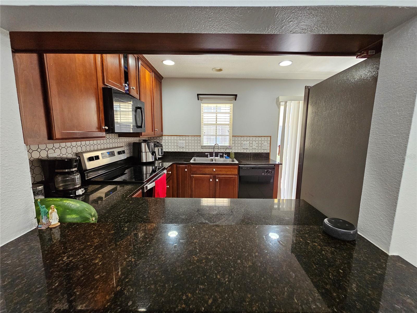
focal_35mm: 13
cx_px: 208
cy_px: 156
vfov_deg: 89.9
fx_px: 157
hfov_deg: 106.2
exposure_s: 1/60
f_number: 2.2
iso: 320
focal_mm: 2.2
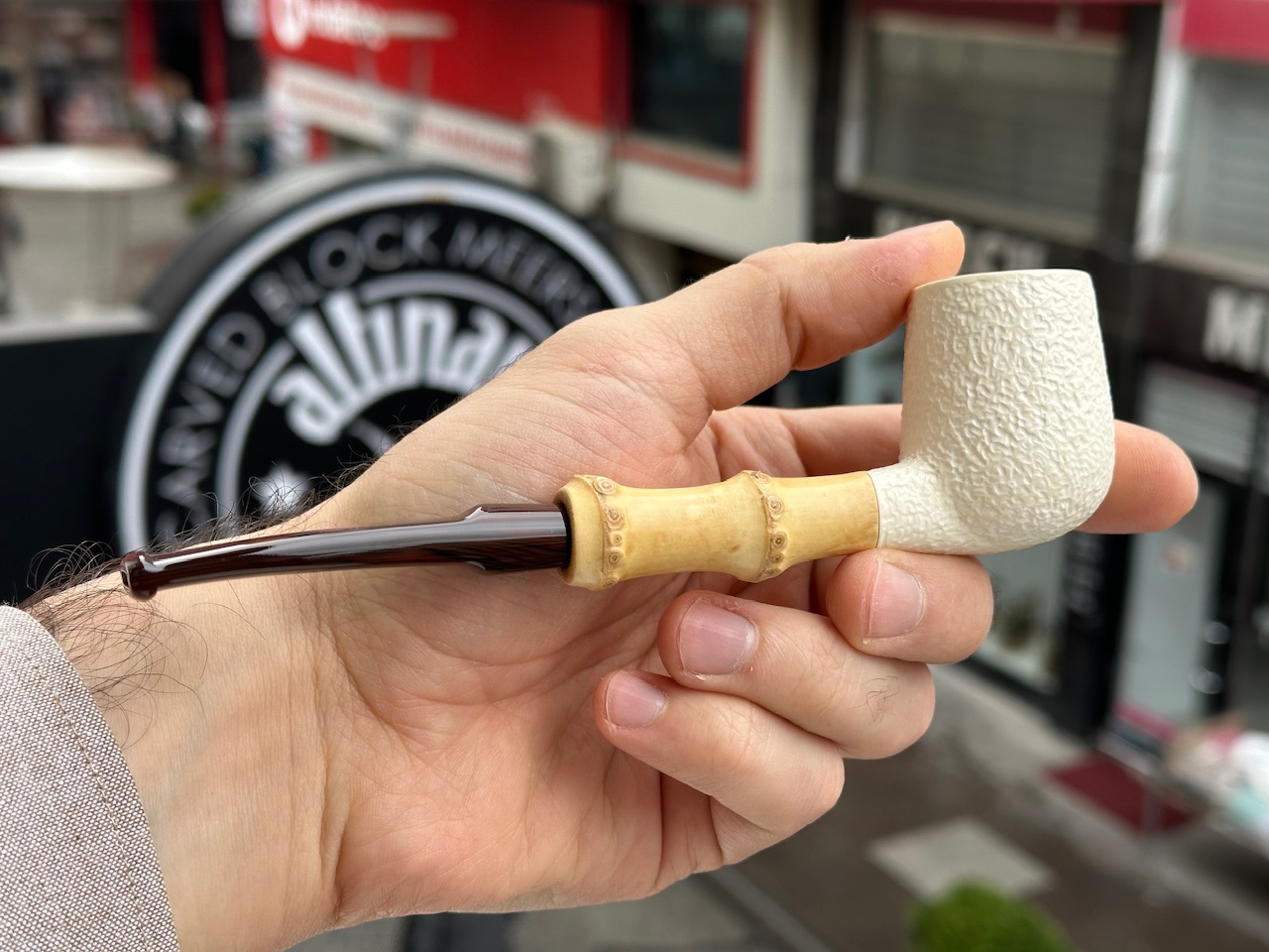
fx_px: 1760
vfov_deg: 30.3
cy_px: 476
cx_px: 634
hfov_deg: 39.7
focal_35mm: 48
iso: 64
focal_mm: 6.86
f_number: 1.78
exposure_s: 1/496
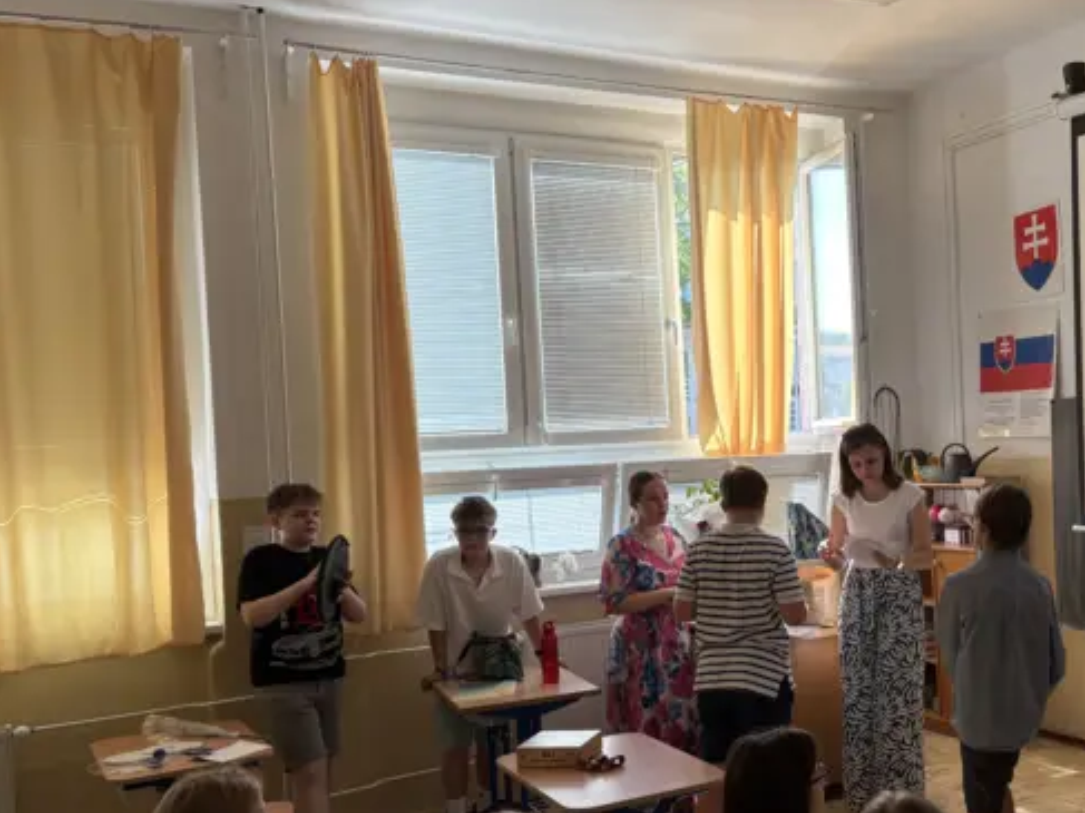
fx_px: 1285
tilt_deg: -3.1
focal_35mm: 41
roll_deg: +2.2
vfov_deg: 35.1
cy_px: 452
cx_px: 851
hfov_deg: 43.8
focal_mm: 5.96
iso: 64
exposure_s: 1/212
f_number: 1.6
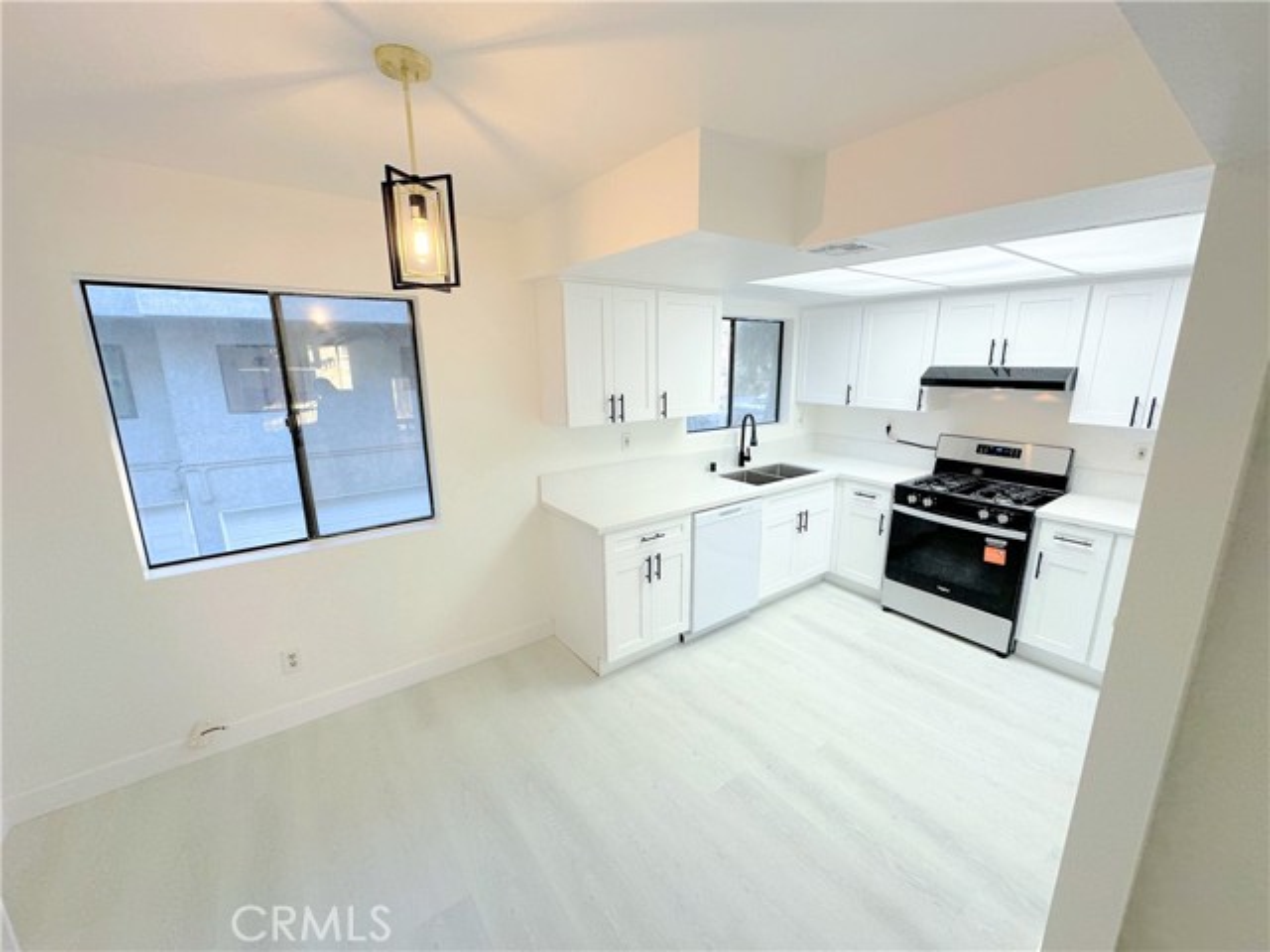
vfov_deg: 85.7
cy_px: 476
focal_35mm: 14
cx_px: 635
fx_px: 514
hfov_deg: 102.1
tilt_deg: -12.1
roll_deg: +1.2
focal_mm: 2.22
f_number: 2.2
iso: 80
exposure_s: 1/120
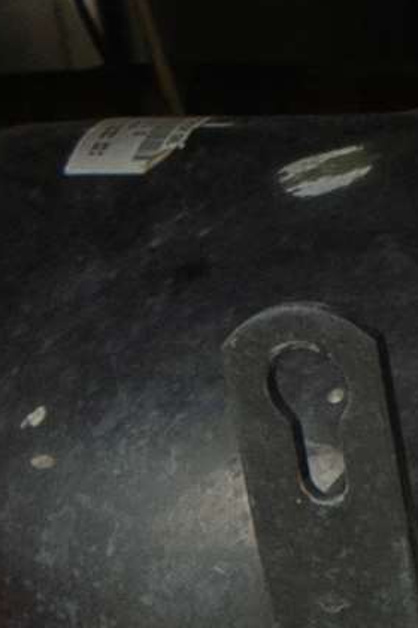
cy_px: 1035
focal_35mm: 320
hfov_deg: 3.7
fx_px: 5573
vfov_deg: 6.3
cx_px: 2451
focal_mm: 32
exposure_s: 1/50
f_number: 6.3
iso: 500
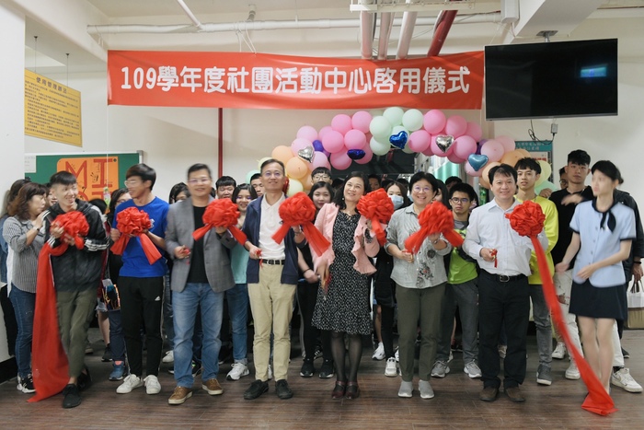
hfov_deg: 58.7
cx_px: 322
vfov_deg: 41.1
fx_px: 573
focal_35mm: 32
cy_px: 215
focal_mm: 32
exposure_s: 1/10
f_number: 5.6
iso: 1600
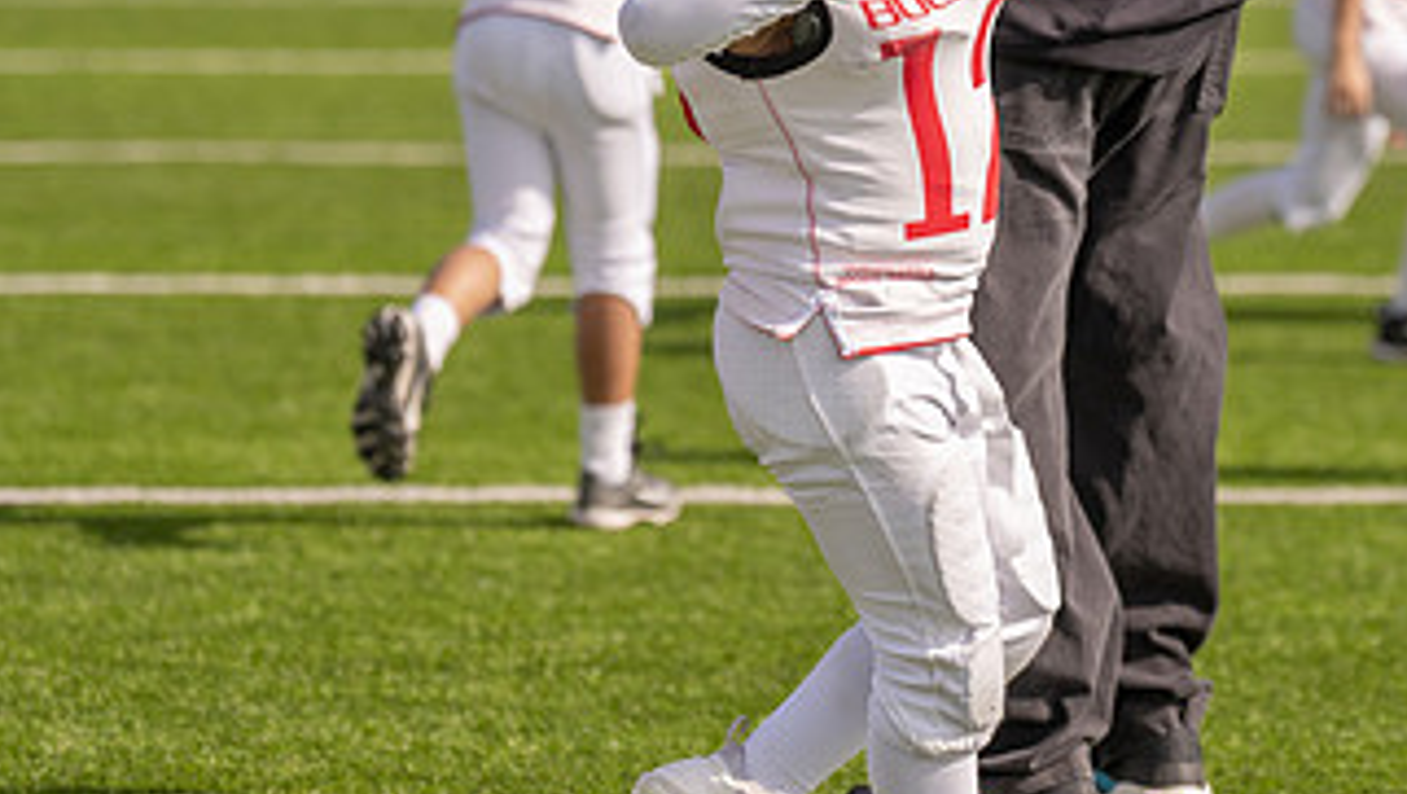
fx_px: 10378
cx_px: 988
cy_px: 277
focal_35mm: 278
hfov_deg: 7.8
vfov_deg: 4.4
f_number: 2.8
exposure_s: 1/2500
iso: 100
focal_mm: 118
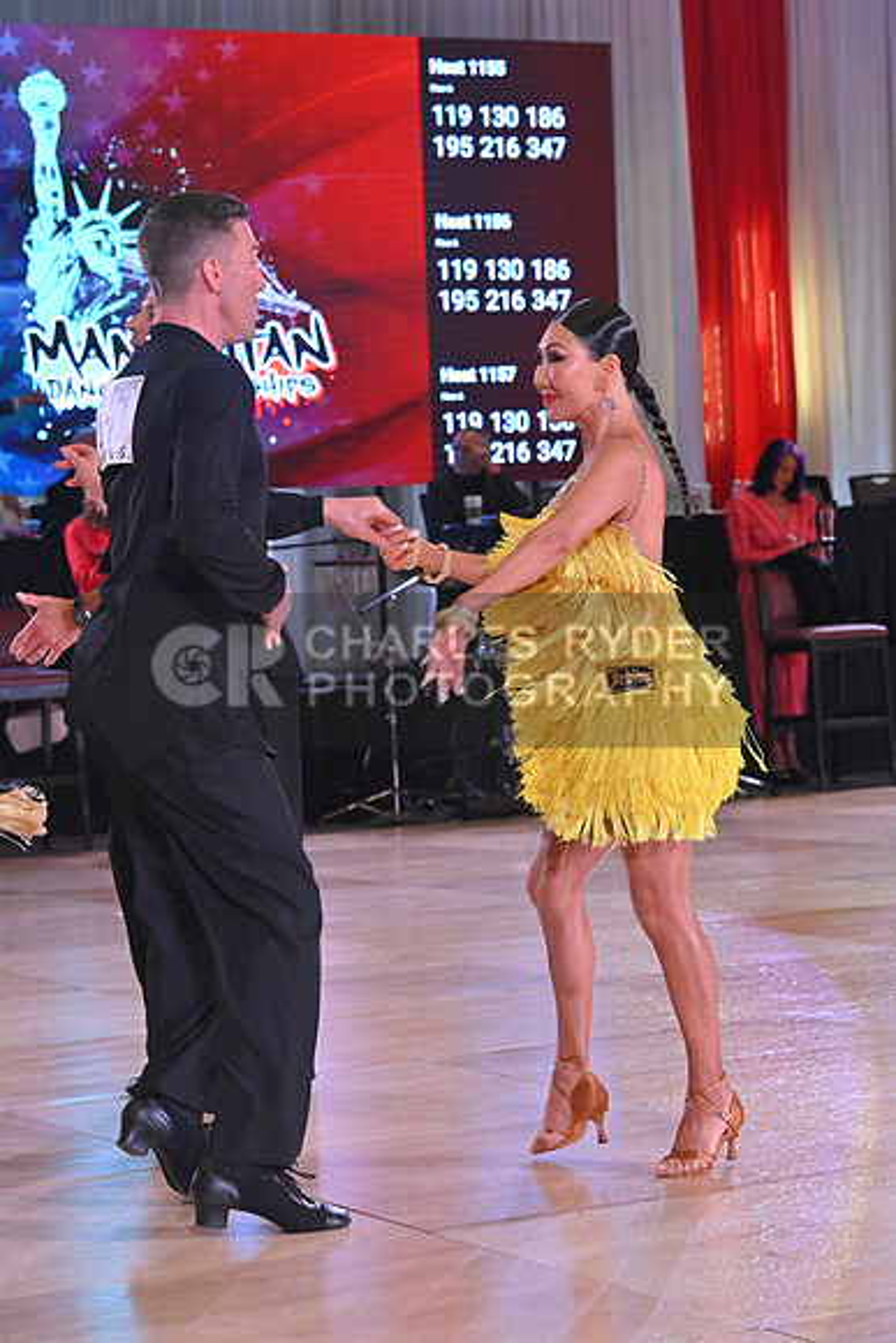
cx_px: 448
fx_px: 3544
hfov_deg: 14.4
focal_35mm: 95
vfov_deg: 21.5
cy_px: 672
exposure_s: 1/400
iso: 5000
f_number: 8
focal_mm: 95
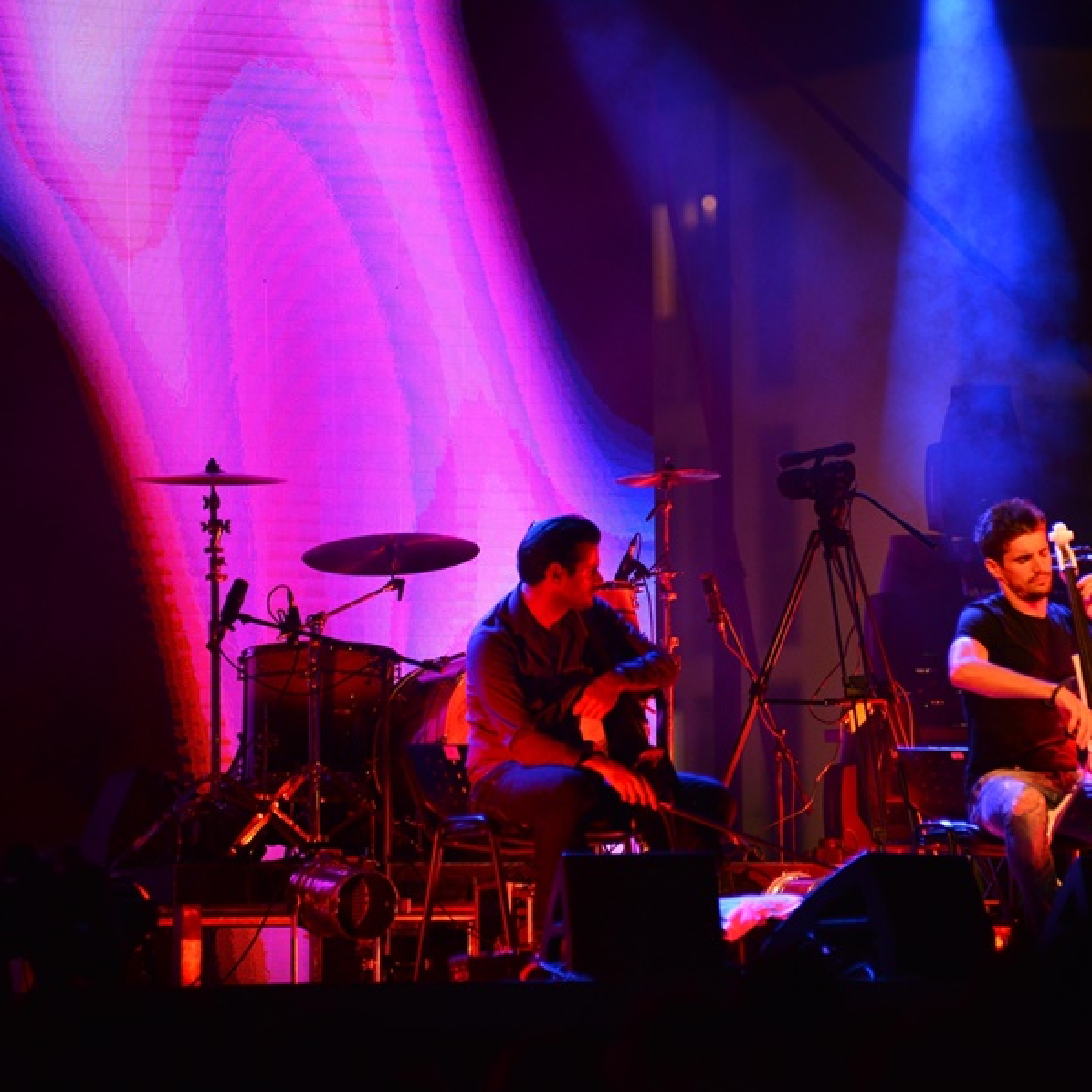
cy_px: 547
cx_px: 699
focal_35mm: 256
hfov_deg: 6.8
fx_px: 9137
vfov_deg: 6.8
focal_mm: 200
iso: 2000
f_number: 3.5
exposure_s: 1/200
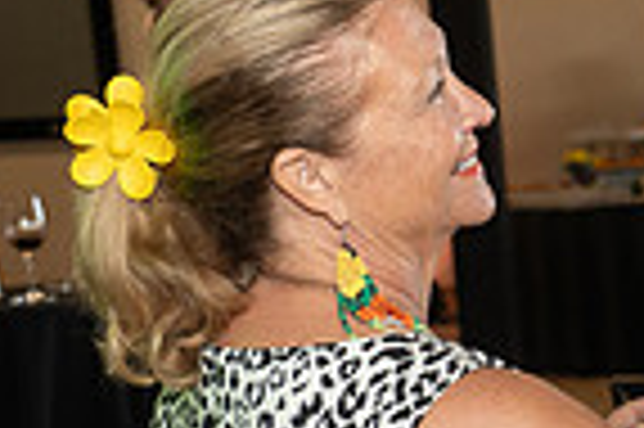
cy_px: 372
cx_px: 1144
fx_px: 2323
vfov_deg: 10.5
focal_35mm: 130
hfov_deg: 14.1
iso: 1250
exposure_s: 1/100
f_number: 4
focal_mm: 32
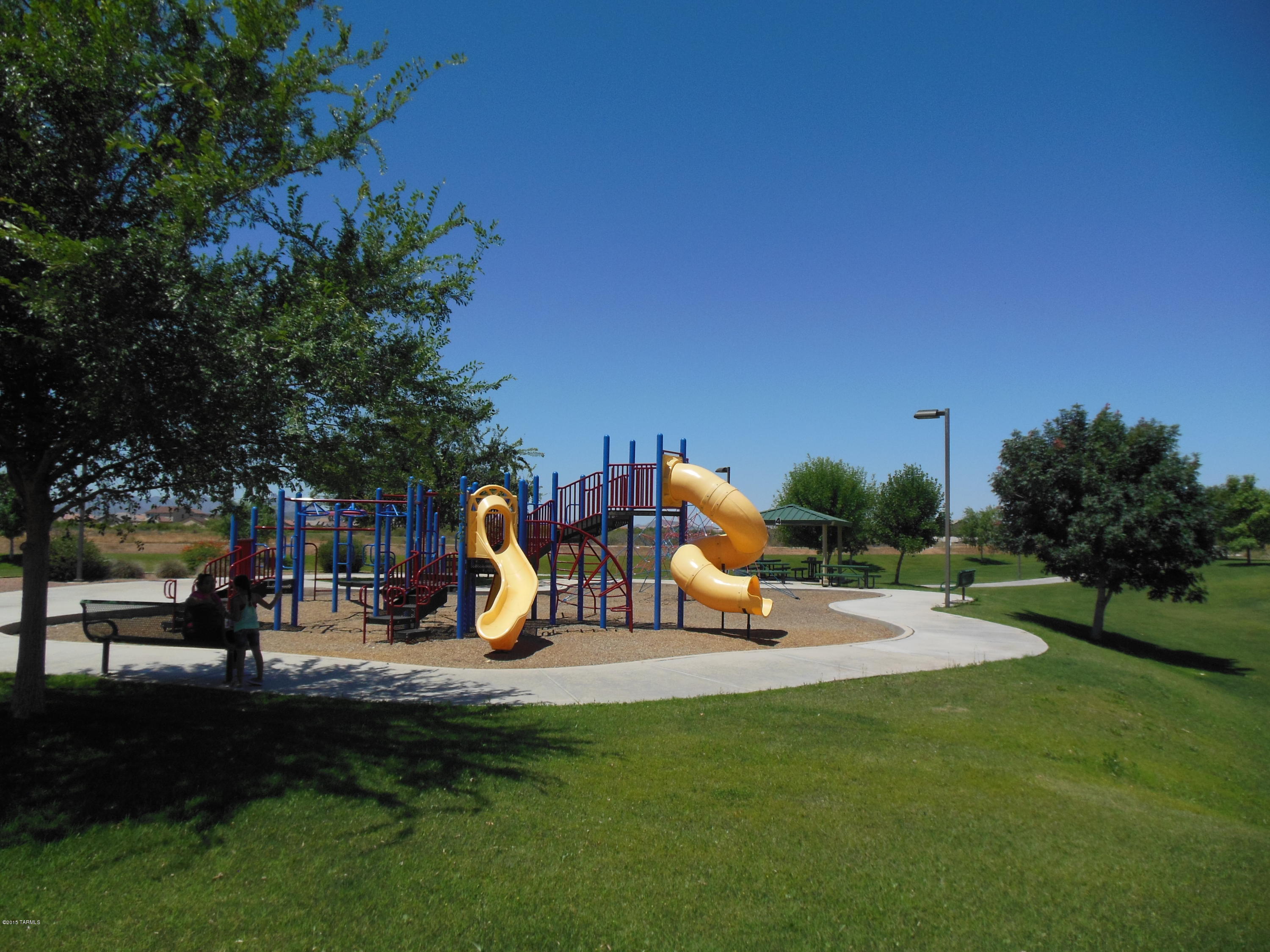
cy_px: 476
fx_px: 917
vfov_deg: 54.9
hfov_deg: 69.4
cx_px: 635
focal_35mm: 25
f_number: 6.4
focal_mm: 4.5
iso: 125
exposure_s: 1/800
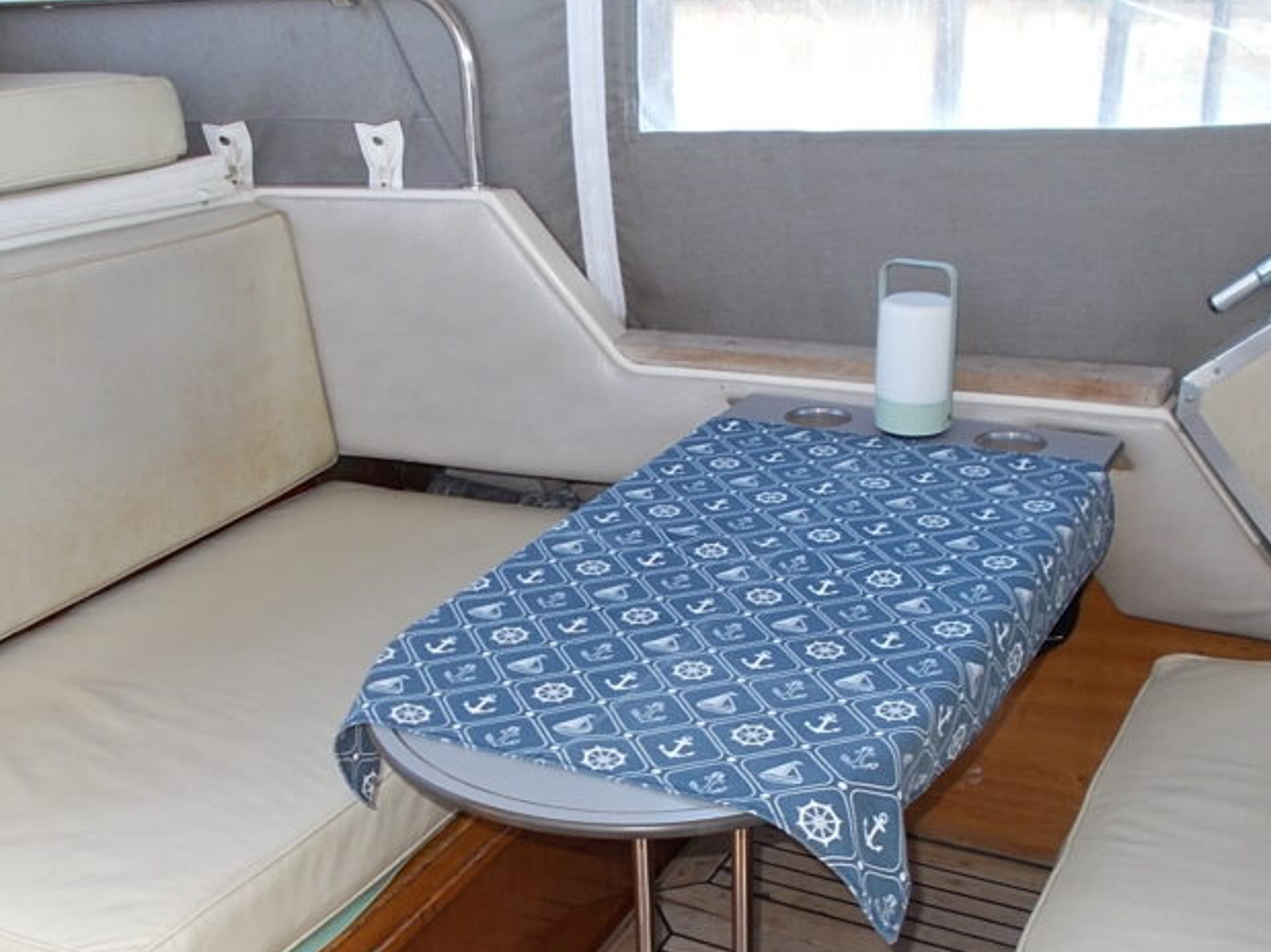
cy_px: 581
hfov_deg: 43.9
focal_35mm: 43
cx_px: 622
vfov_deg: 33.5
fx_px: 1579
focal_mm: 4.6
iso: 80
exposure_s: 1/100
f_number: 3.2
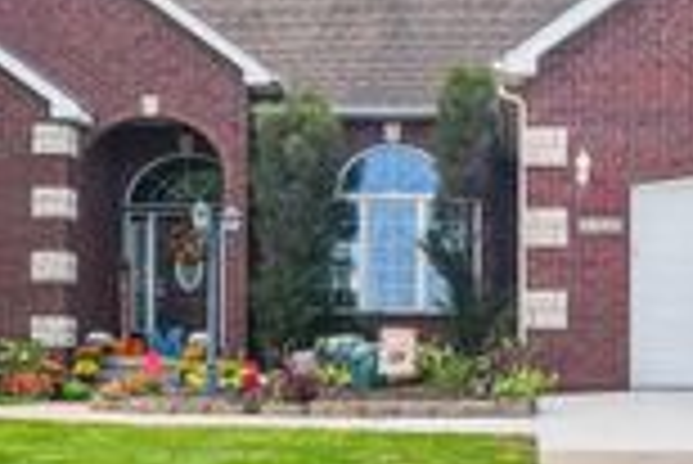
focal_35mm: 68
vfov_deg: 20.0
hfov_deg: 29.1
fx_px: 1310
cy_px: 151
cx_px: 540
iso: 400
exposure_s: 1/150
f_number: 10
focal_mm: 13.8
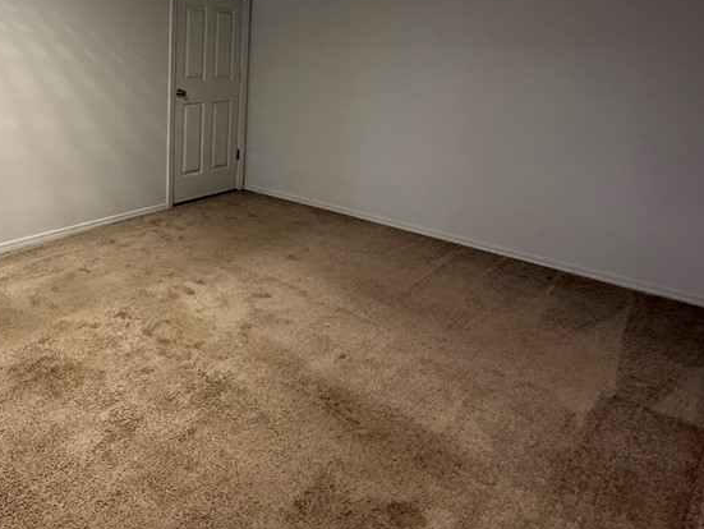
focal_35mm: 26
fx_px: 529
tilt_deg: -7.3
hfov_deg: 62.9
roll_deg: -0.7
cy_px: 124
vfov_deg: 50.6
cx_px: 166
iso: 200
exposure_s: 1/60
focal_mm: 2.22
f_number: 2.2
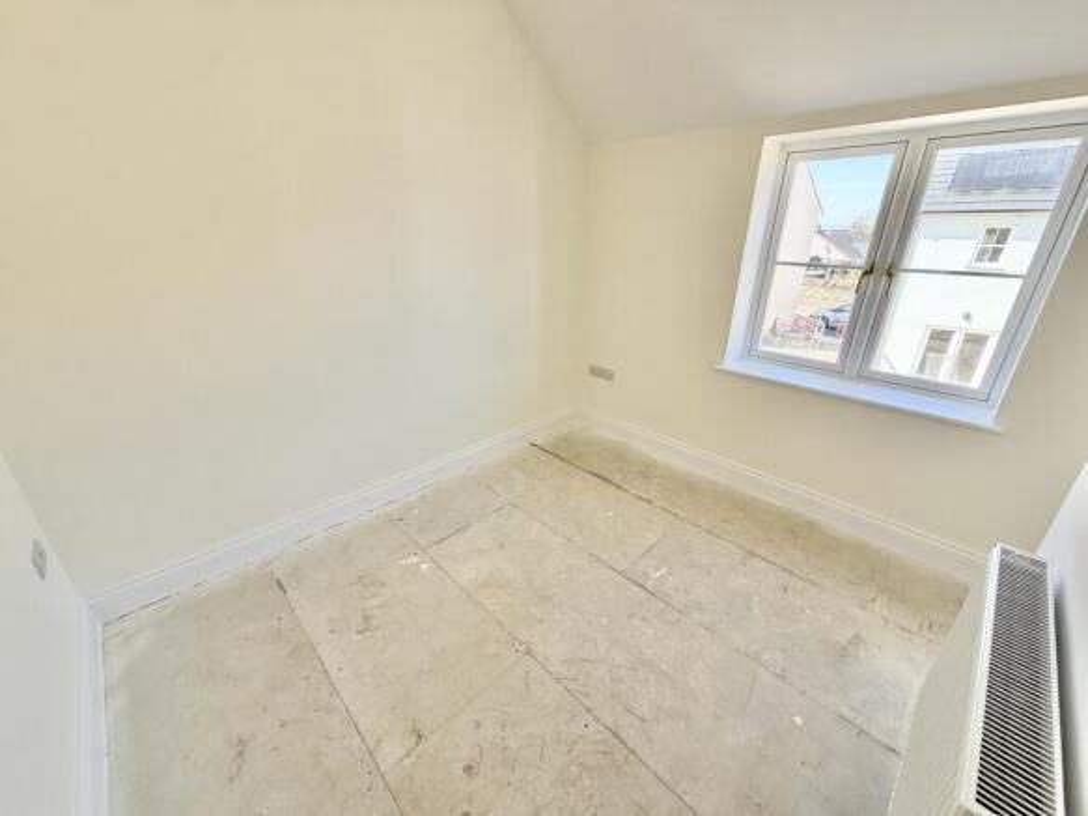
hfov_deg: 102.1
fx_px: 440
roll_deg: -0.2
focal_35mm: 14
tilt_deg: -22.9
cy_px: 408
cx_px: 544
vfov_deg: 85.7
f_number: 2.2
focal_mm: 2.22
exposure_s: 1/137
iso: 64
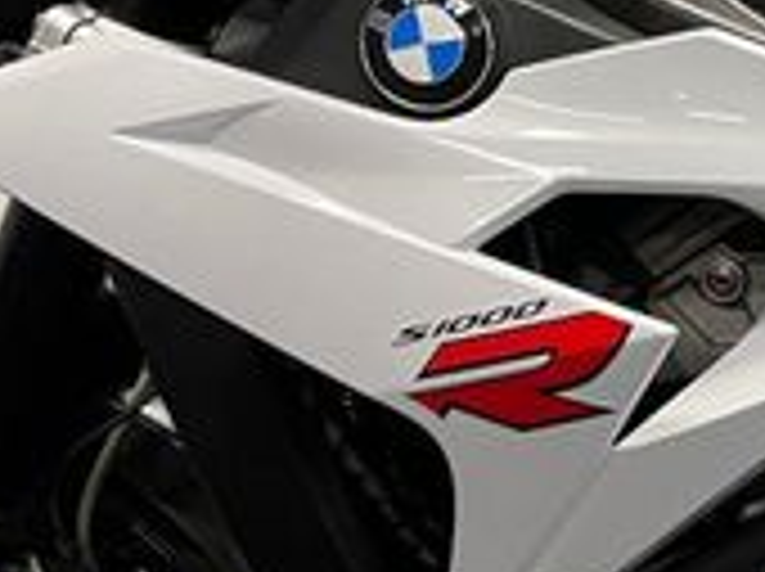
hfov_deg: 17.4
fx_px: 2163
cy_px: 270
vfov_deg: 15.1
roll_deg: -0.2
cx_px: 1256
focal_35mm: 98
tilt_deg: -6.8
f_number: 1.6
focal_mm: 5.1
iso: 125
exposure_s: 1/50
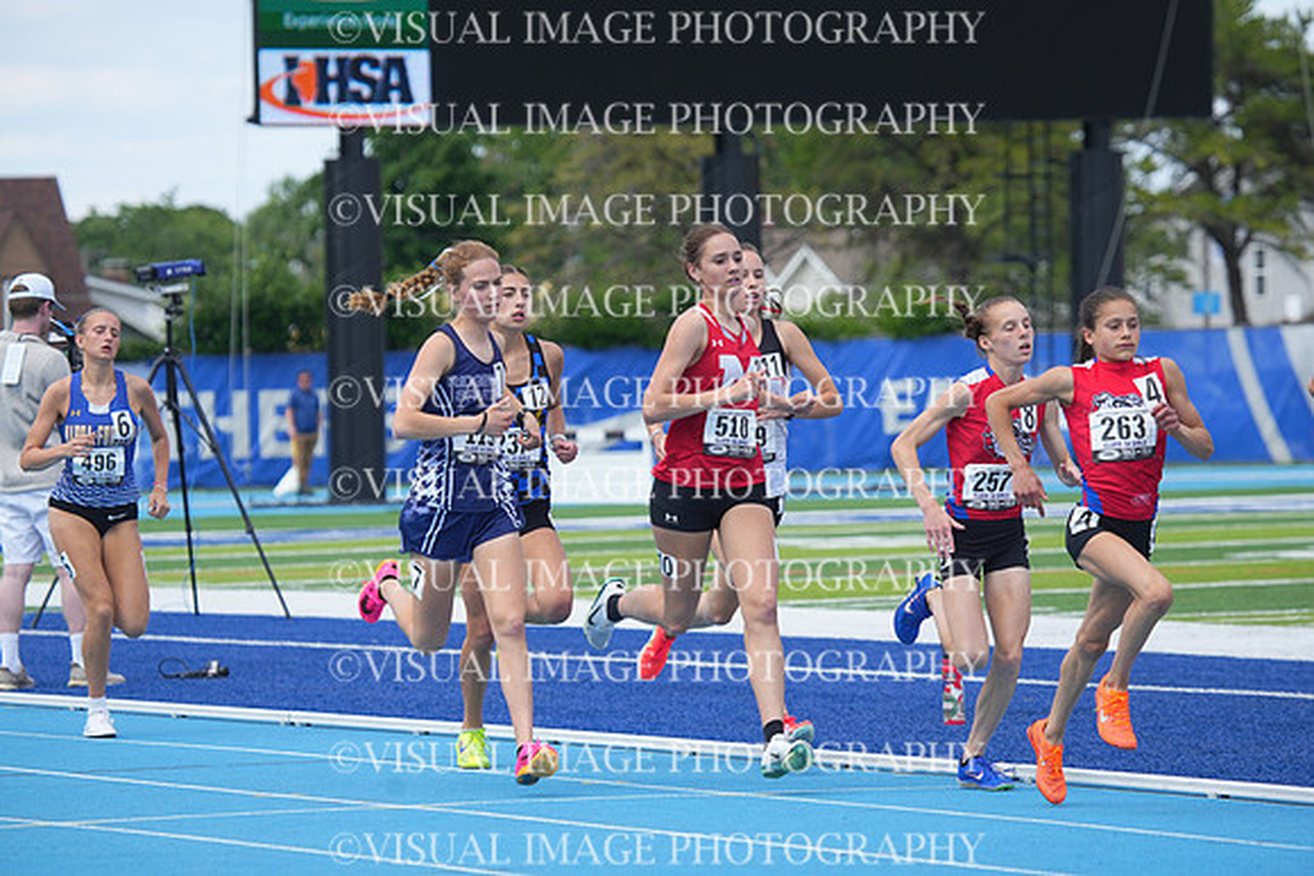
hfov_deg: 9.8
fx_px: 7666
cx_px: 657
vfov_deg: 6.5
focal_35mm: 210
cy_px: 438
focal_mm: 210
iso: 320
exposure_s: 1/1000
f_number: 5.6
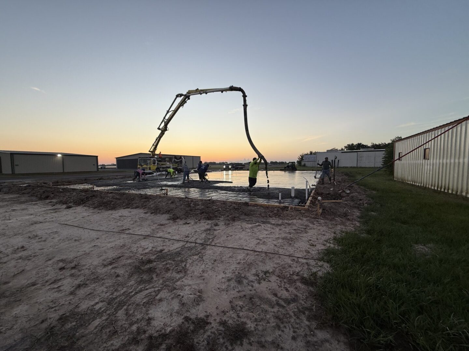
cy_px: 176
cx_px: 234
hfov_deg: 102.1
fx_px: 190
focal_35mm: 14
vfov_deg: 85.7
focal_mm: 2.22
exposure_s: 1/181
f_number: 2.2
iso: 50
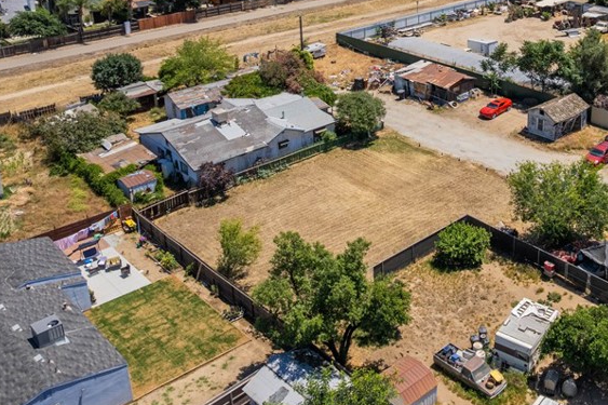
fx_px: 675
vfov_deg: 32.4
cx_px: 455
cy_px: 76
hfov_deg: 46.7
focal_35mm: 40
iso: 110
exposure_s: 1/2000
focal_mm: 8.38
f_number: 2.8
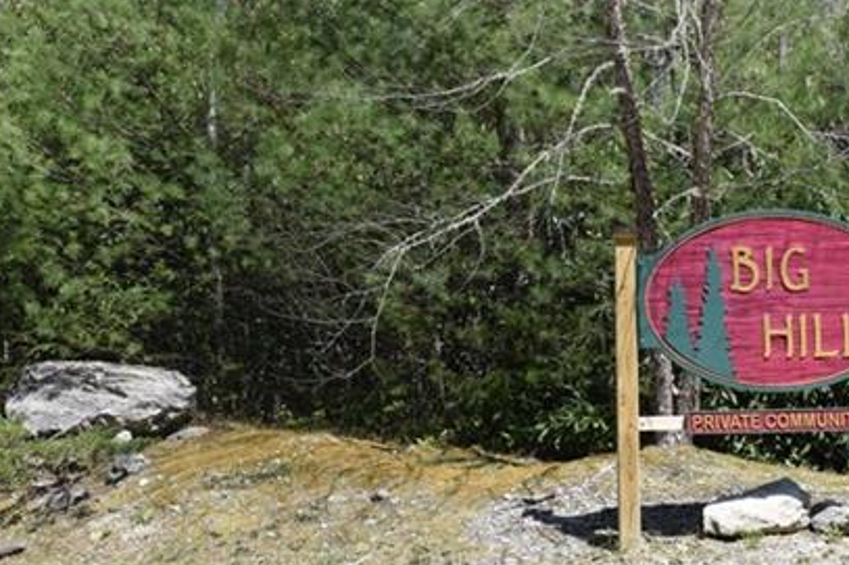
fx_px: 1957
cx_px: 511
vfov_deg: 16.4
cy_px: 327
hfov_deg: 24.4
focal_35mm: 83
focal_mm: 22
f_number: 9
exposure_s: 1/320
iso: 200
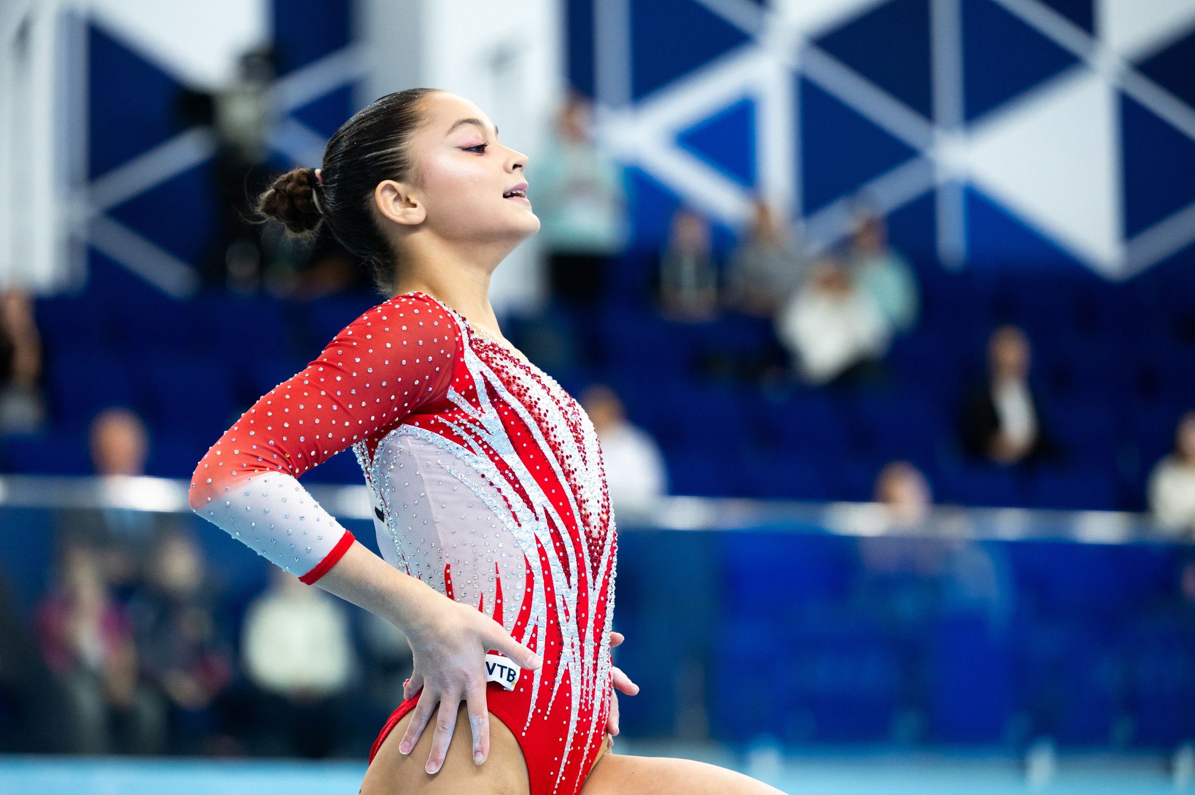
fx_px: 5162
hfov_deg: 13.2
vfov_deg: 8.8
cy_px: 361
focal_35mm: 156
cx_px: 537
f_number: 2.8
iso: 2500
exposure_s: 1/1600
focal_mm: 135
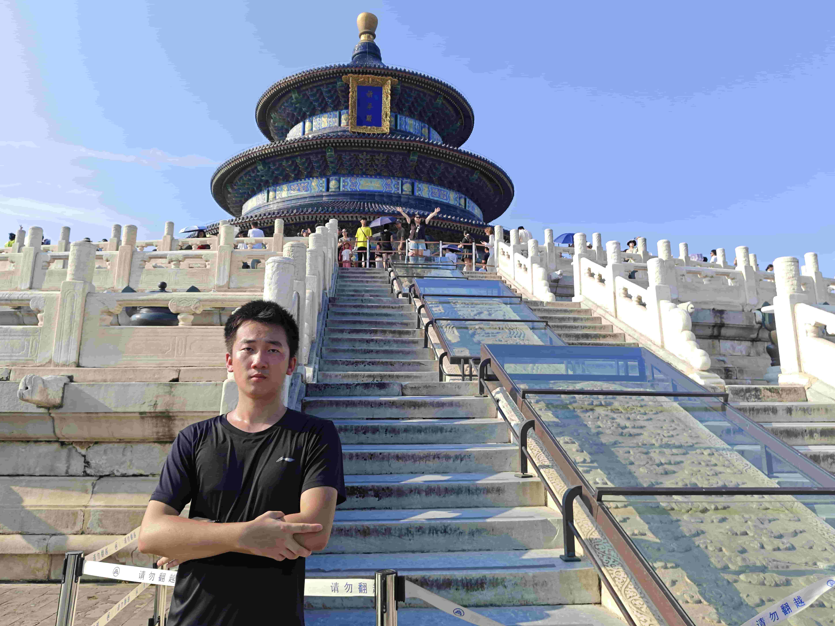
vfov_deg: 54.8
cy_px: 288
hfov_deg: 69.4
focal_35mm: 25
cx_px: 398
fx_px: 603
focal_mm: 5.56
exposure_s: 1/1274
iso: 71
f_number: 1.88
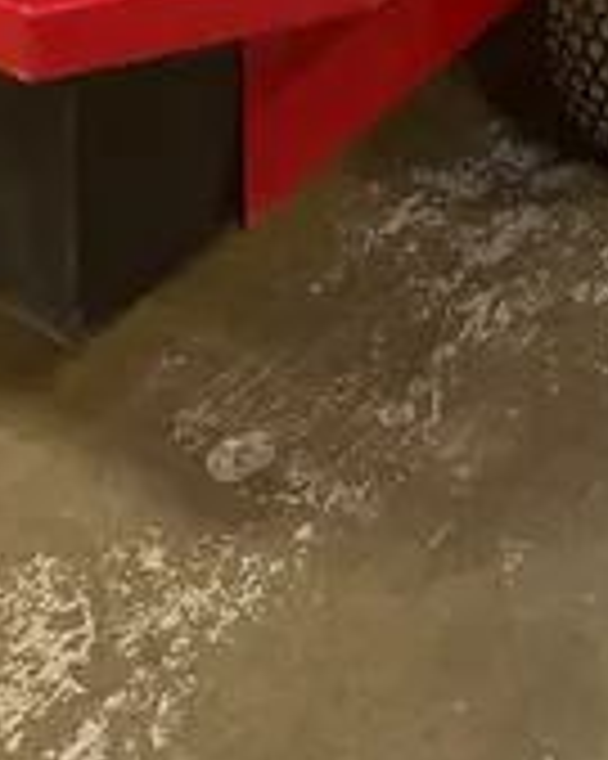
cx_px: 536
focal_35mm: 110
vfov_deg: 14.7
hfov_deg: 13.9
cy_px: -713
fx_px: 2476
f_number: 1.6
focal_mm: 4.2
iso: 100
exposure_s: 1/60
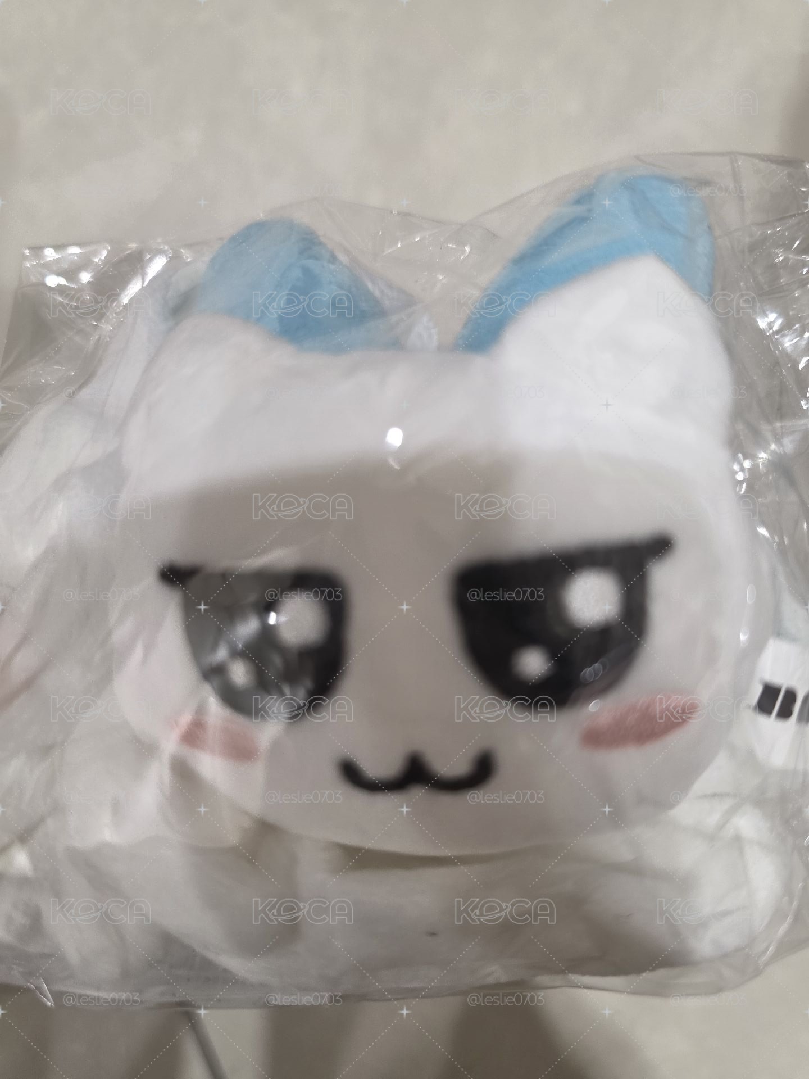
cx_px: 404
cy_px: 540
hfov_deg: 58.9
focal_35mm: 23
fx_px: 717
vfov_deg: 73.9
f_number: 1.7
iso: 250
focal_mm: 6.3
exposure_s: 1/53
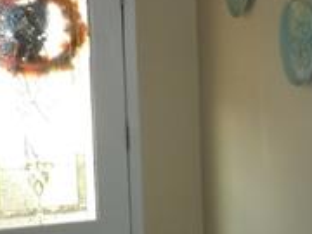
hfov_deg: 20.8
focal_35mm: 89
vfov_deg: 16.6
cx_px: 357
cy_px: 127
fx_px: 802
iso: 125
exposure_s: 1/30
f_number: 3.3
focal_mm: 4.1
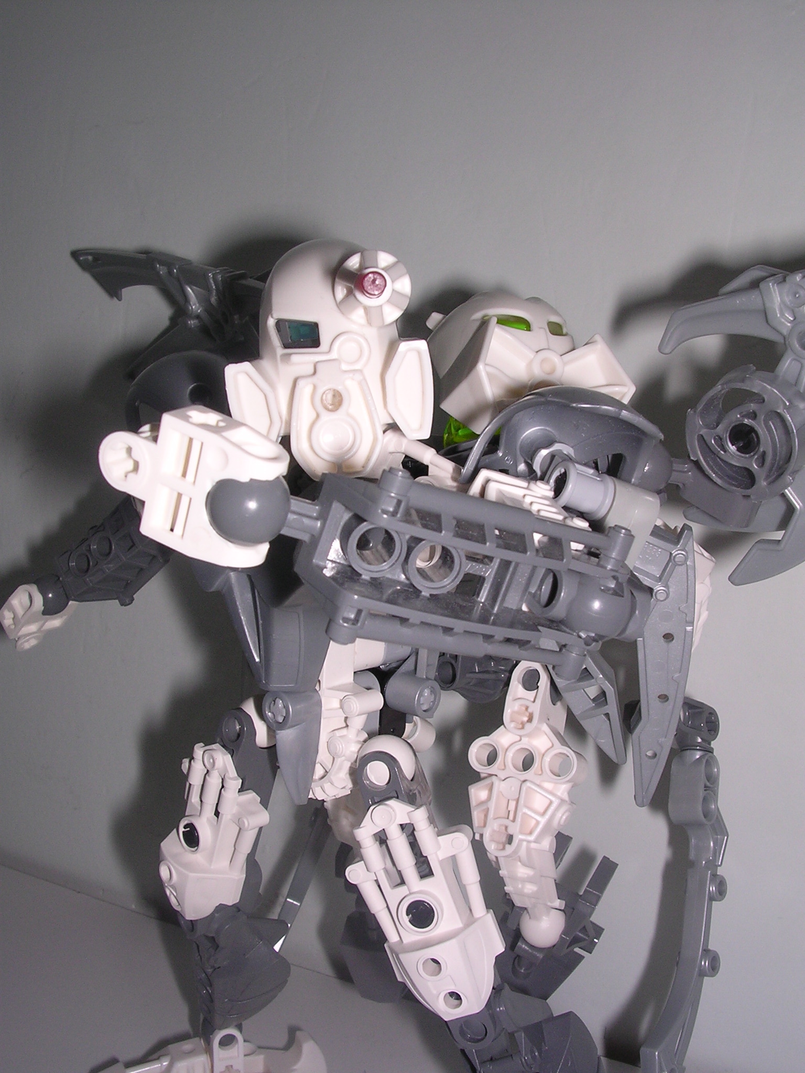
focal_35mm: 38
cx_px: 402
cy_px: 536
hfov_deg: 37.7
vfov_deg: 49.0
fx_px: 1178
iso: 100
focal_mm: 5.8
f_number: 5.6
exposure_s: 1/60.1
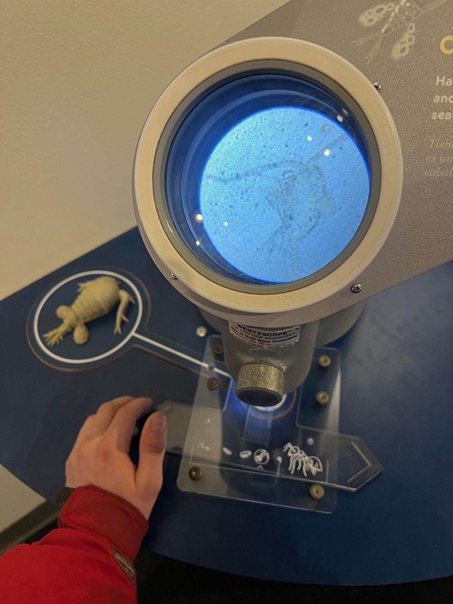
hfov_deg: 53.1
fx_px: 454
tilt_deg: -55.9
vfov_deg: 67.3
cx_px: 226
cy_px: 302
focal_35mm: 26
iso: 250
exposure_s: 1/60
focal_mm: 5.7
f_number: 1.5
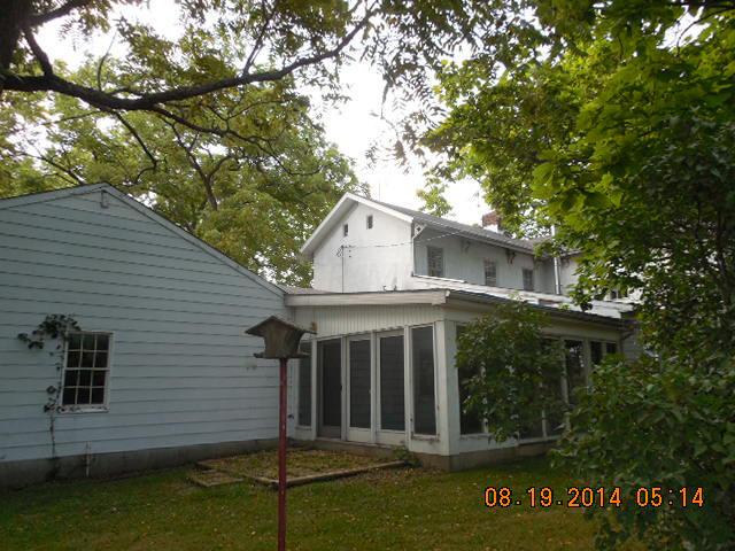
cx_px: 368
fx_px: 531
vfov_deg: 54.9
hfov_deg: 69.4
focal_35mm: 25
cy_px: 276
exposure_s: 1/200
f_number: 3.3
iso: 125
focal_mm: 4.5
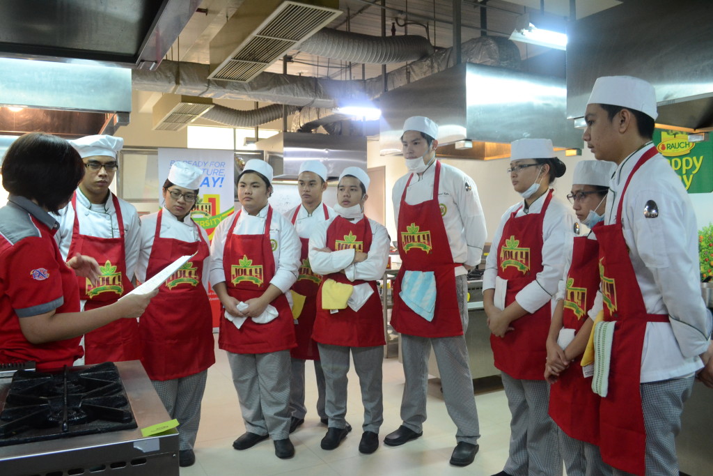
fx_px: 535
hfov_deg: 67.4
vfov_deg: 47.9
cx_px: 356
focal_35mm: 27
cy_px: 238
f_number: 6.3
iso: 1600
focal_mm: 18
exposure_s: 1/30
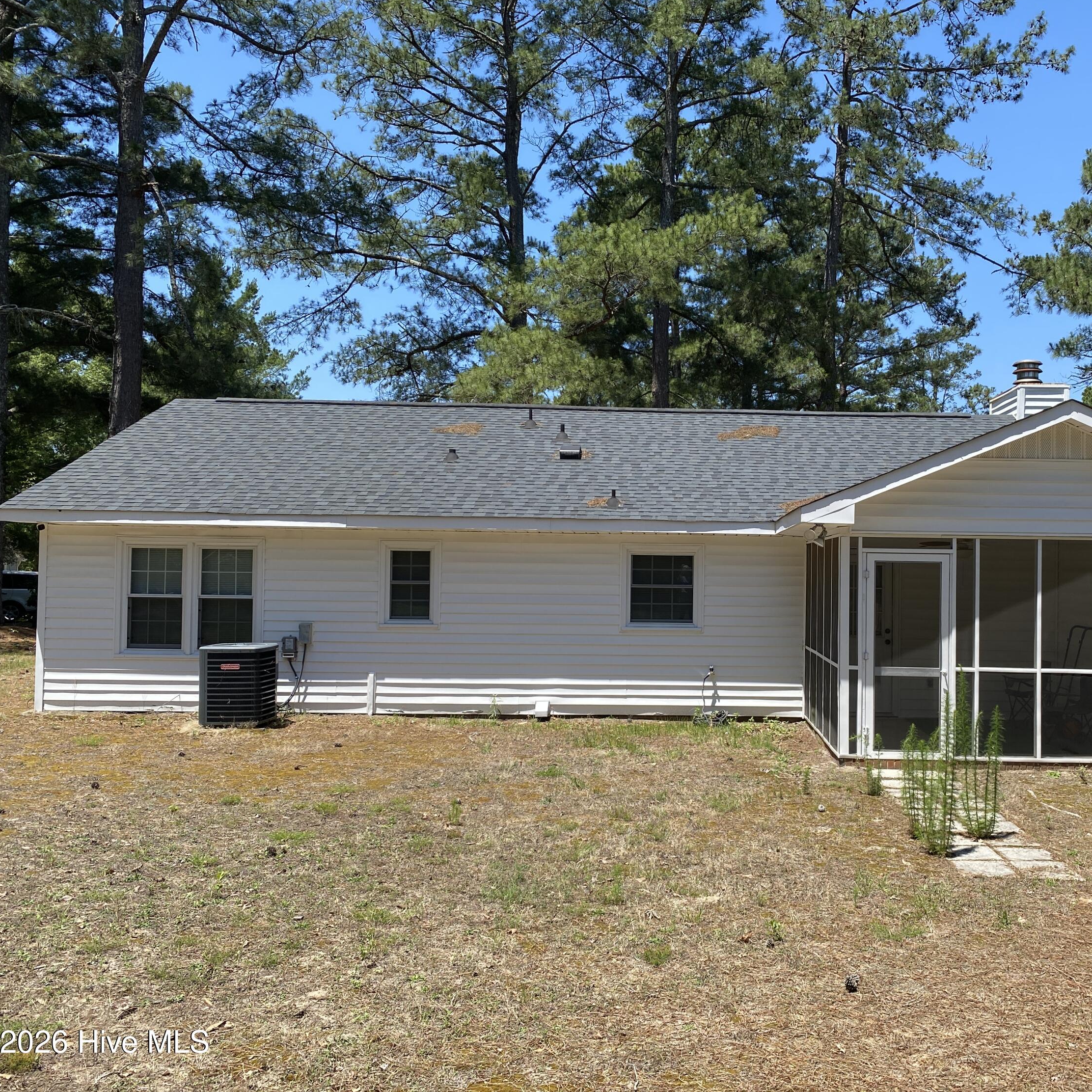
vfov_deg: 52.5
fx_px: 1106
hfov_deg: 51.7
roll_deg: -0.3
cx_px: 710
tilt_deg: -0.2
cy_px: 540
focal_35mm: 31
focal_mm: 4.25
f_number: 1.8
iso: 32
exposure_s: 1/1701
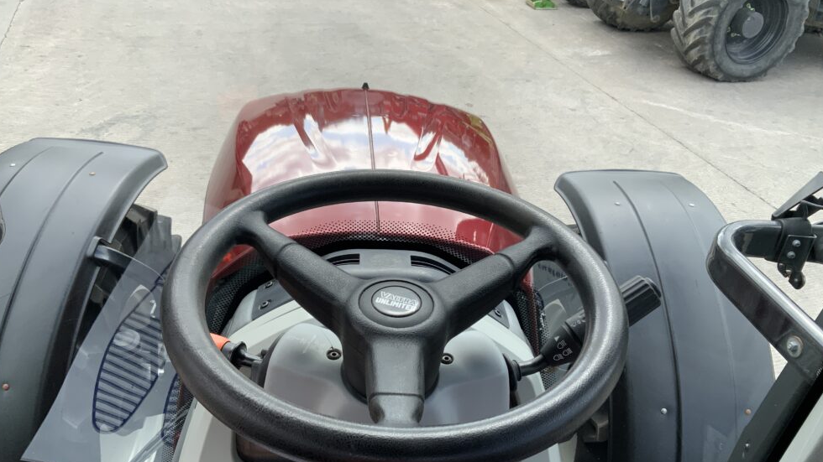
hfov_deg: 59.5
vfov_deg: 35.6
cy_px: 239
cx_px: 405
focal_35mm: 33
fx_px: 720
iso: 16
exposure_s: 1/362
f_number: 1.8
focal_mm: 3
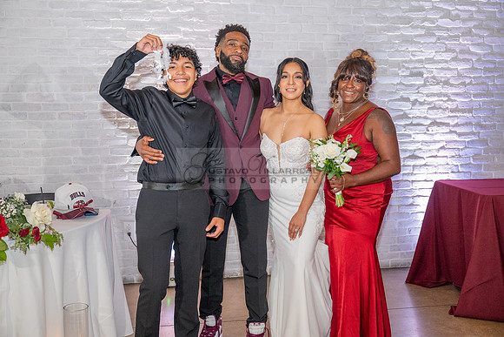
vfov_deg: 29.9
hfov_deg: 43.6
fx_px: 630
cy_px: 168
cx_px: 252
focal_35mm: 45
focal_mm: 45
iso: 2000
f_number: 3.5
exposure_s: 1/200
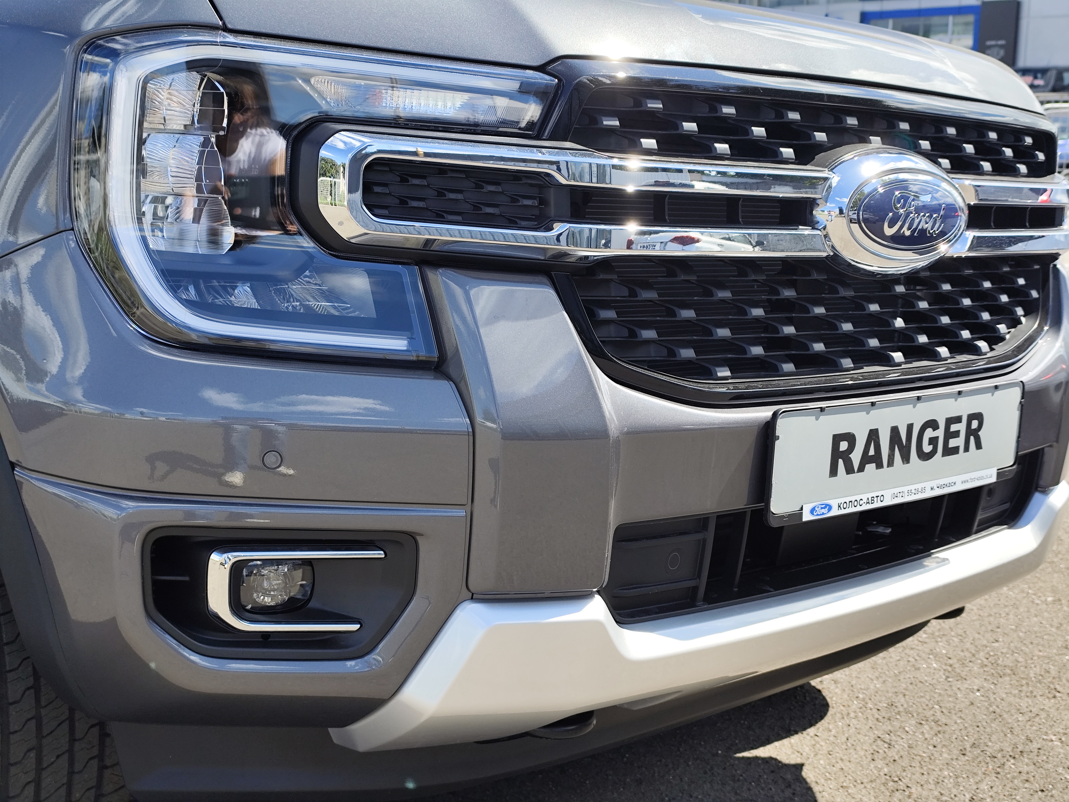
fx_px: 1421
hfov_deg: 41.2
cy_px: 401
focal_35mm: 46
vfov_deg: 31.5
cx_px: 534
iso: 50
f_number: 1.65
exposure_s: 1/847
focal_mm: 6.19
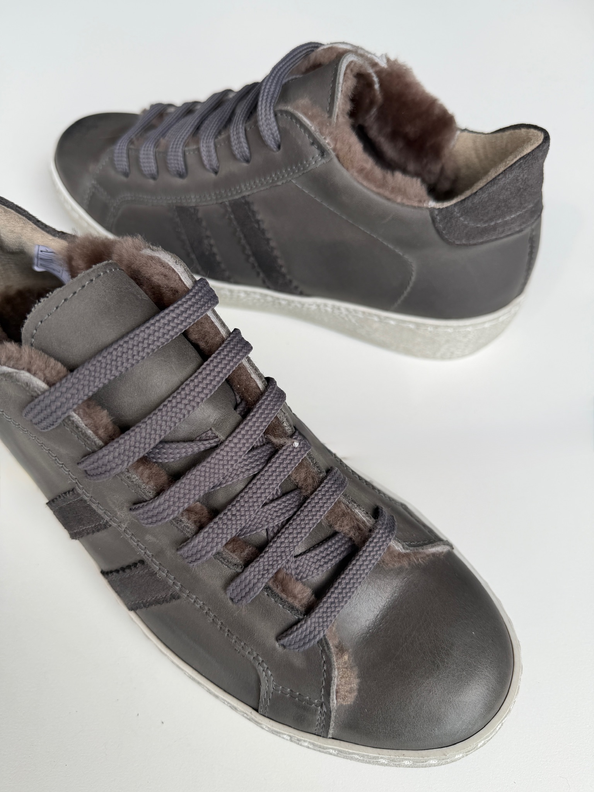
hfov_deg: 56.8
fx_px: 549
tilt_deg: -55.0
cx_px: 297
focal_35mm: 24
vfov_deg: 71.6
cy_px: 396
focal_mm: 6.76
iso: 80
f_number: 1.78
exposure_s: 1/1553
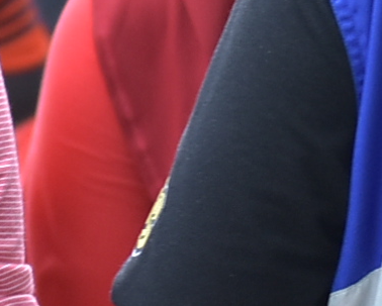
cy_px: -256
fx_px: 8825
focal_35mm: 780
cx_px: -249
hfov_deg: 2.5
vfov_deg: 2.0
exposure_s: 1/500
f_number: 2.8
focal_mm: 70
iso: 400
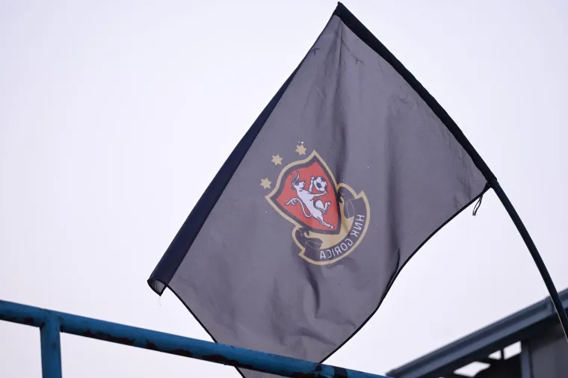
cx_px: 284
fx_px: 6308
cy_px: 189
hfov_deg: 5.2
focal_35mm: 400
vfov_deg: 3.4
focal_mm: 400
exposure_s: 1/1600
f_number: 2.8
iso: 500
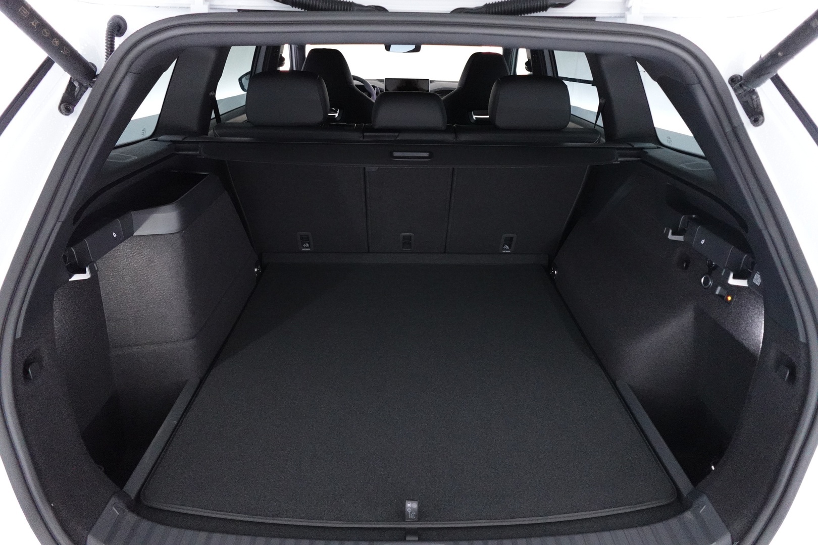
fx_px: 454
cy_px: 272
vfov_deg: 61.9
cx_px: 409
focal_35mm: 20
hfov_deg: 84.0
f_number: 2
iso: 3200
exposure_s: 1/80
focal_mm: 7.6
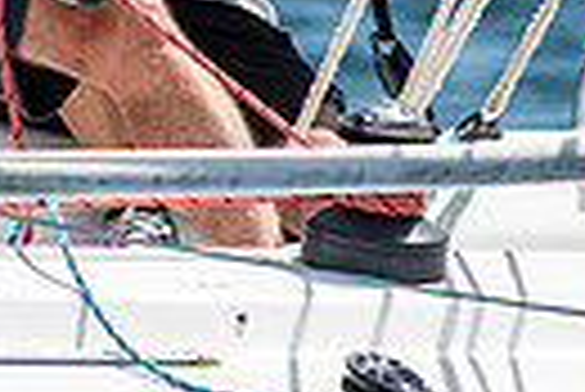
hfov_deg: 2.3
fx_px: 14462
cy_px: -309
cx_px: -284
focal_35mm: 889
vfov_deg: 1.5
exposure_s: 1/1600
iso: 160
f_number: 5
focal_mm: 200
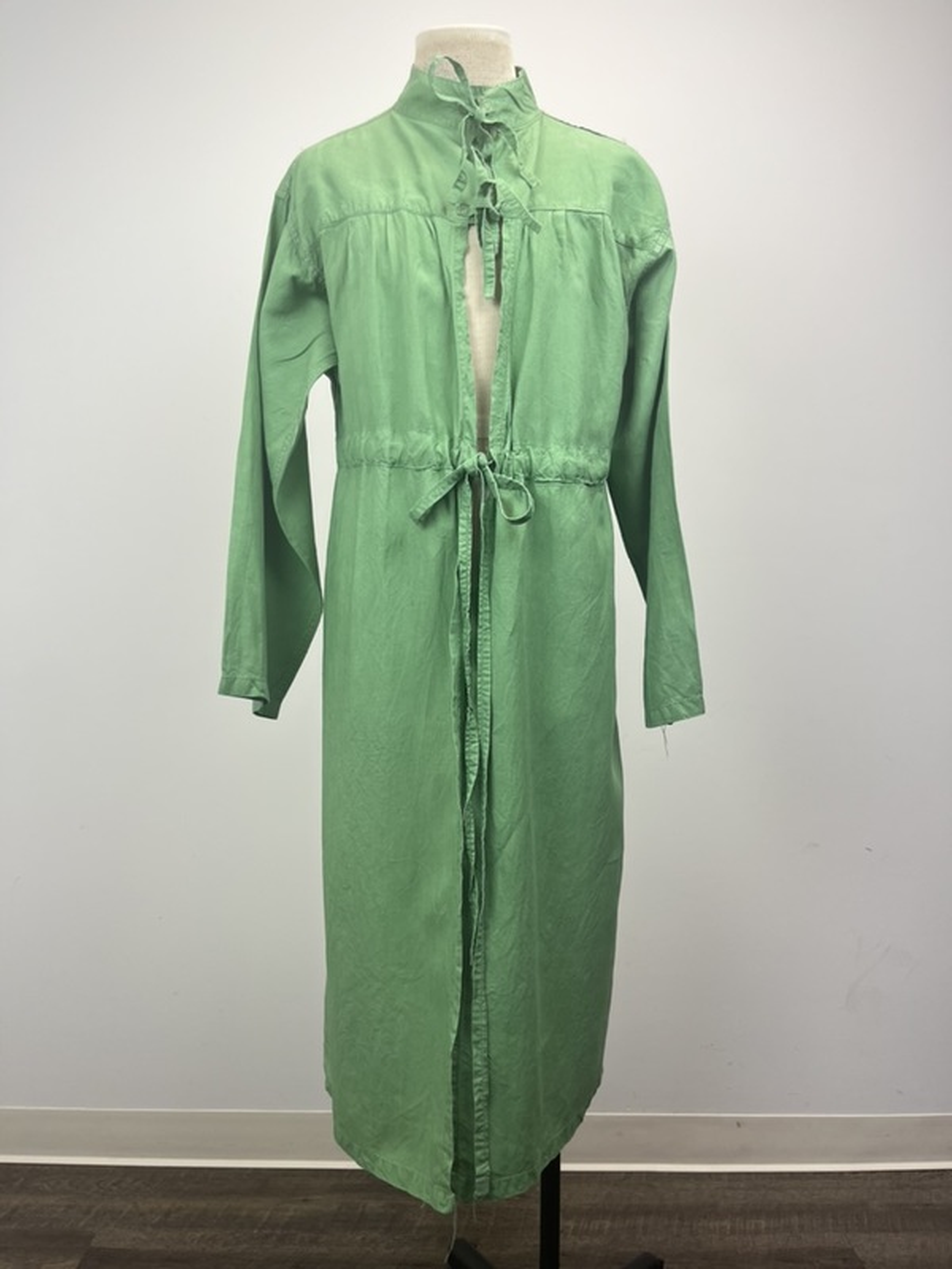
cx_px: 476
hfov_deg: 53.1
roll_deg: +0.5
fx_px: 953
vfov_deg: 67.3
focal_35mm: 26
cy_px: 634
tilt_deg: -0.9
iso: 50
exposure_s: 1/251
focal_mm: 5.1
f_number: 1.6
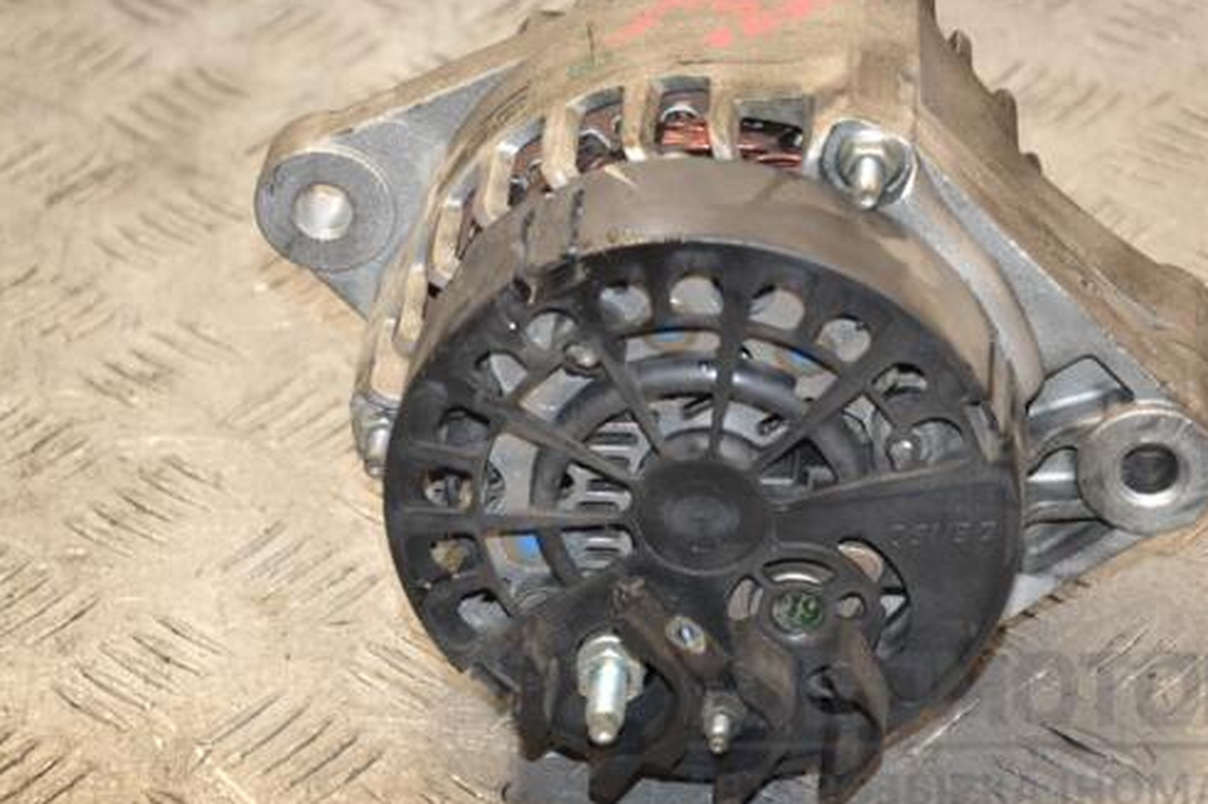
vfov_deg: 10.0
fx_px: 4616
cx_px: 635
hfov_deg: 14.9
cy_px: 361
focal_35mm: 138
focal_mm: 75
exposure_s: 1/200
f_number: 6.3
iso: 800
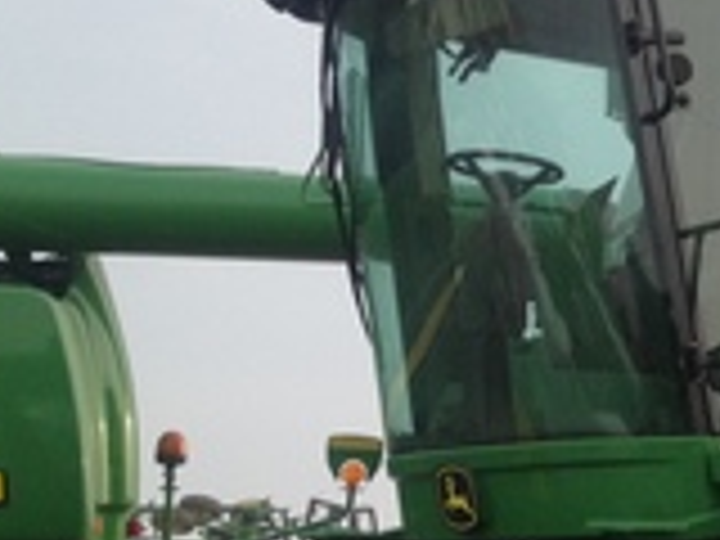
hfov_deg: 15.0
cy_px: 400
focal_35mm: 119
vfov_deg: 12.4
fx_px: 2475
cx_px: 1156
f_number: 2.4
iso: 50
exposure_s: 1/263
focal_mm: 4.28
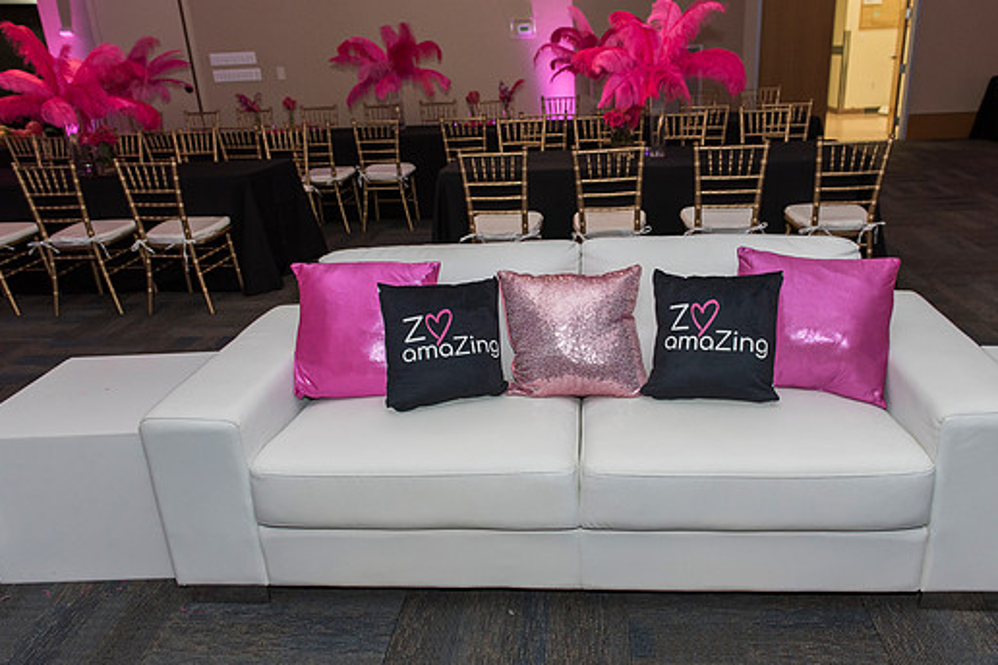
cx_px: 540
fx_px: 748
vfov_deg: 47.9
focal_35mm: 27
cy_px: 324
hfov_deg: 67.3
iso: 800
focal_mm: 24
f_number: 4
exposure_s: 1/200
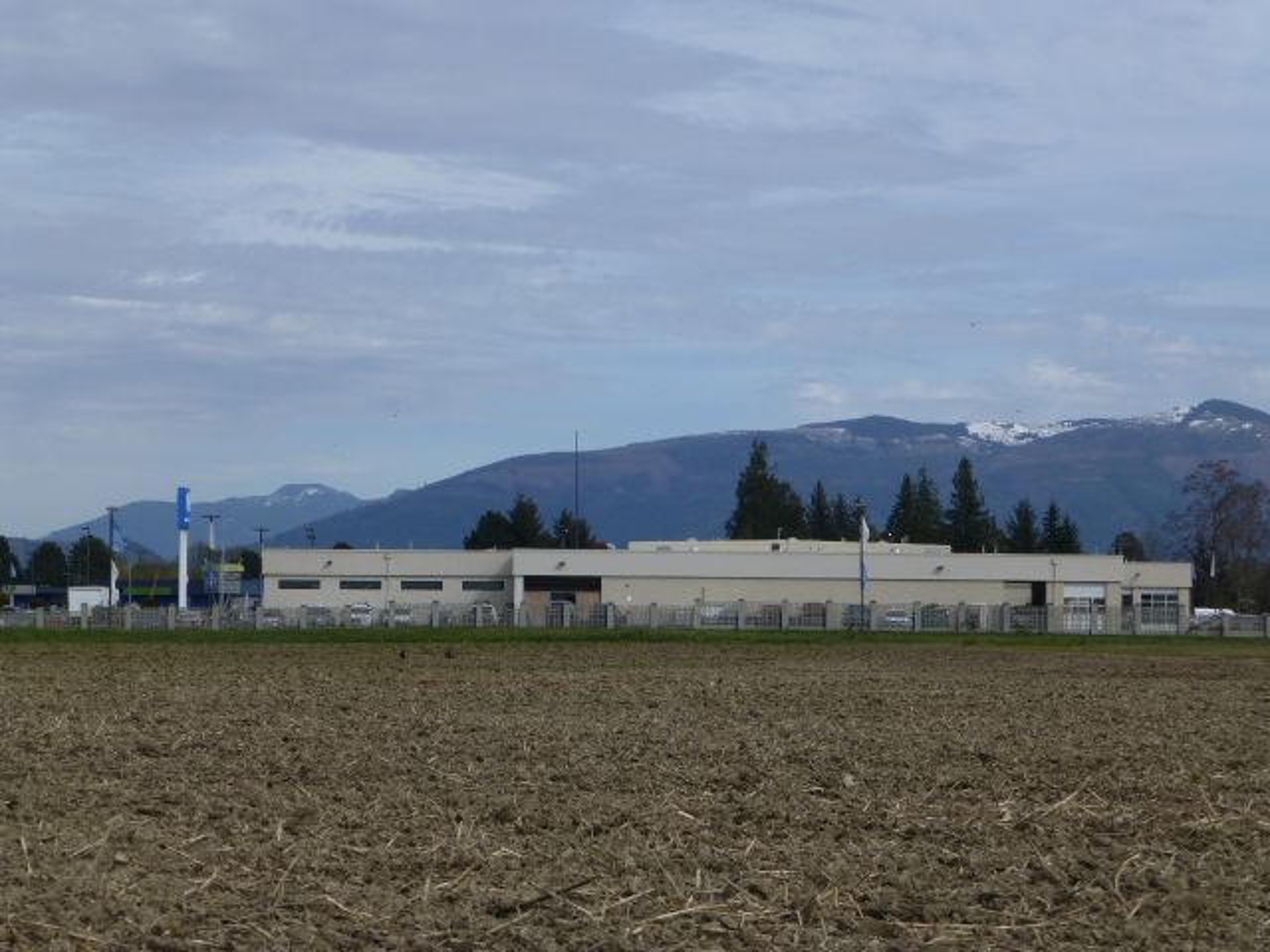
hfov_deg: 24.7
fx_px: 2898
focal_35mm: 79
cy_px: 476
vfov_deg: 18.7
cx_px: 635
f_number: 5.1
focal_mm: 14.2
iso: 100
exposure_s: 1/800
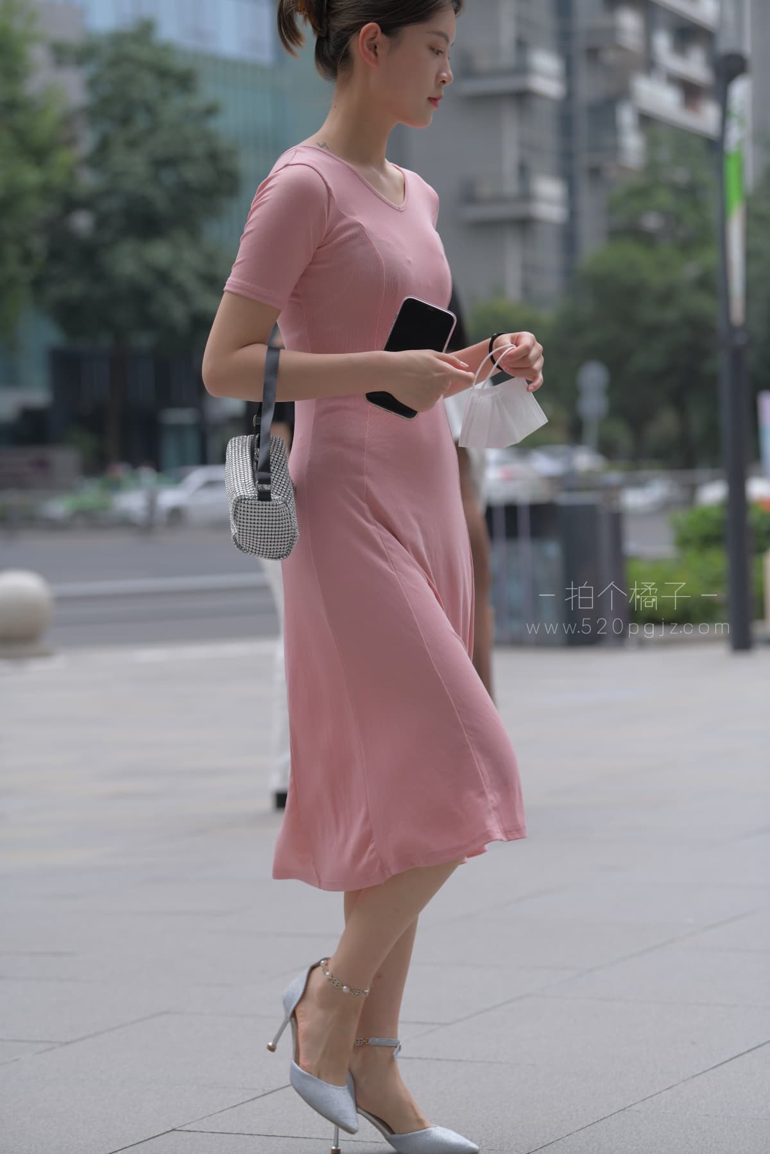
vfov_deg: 21.5
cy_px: 577
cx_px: 385
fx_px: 3048
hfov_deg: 14.4
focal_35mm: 95
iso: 560
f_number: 4
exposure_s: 1/1000
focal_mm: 95
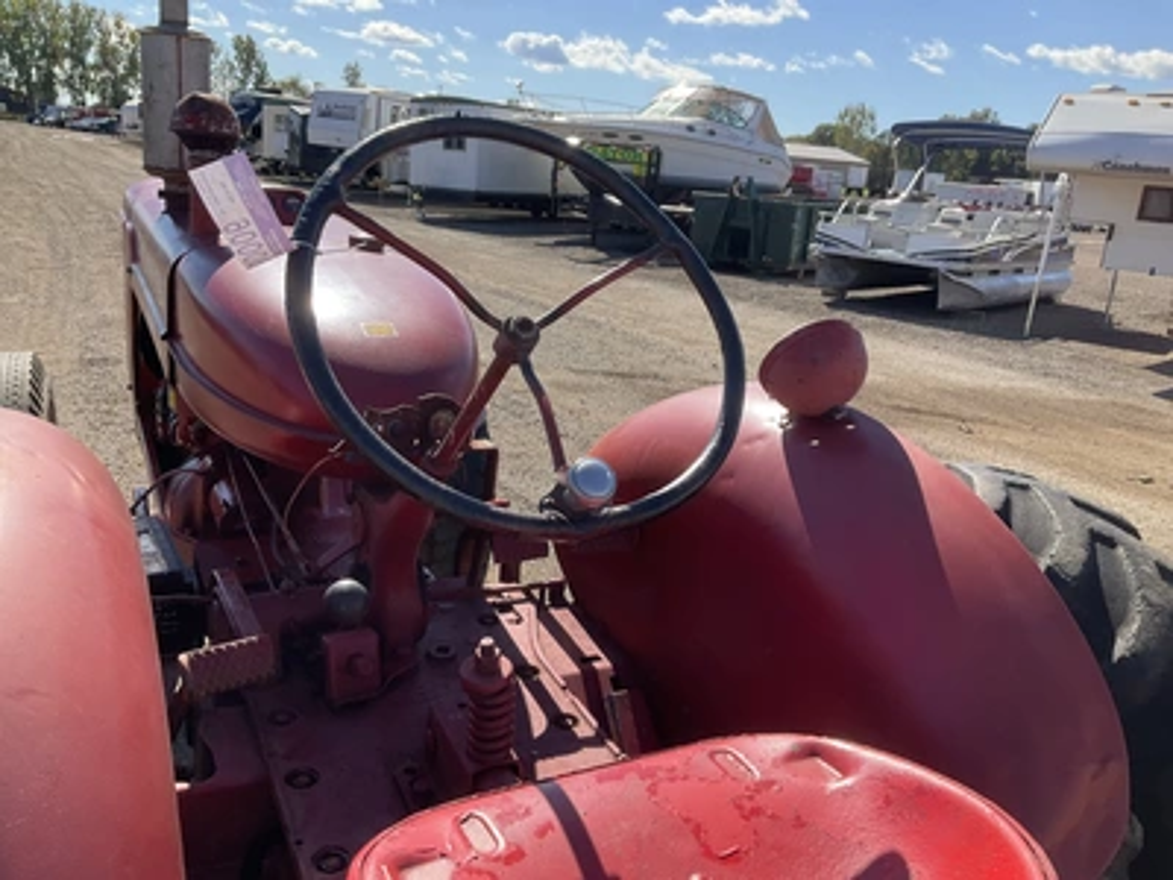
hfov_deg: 61.7
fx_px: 983
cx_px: 586
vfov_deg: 48.2
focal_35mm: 29
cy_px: 440
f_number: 1.8
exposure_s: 1/997
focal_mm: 3
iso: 25
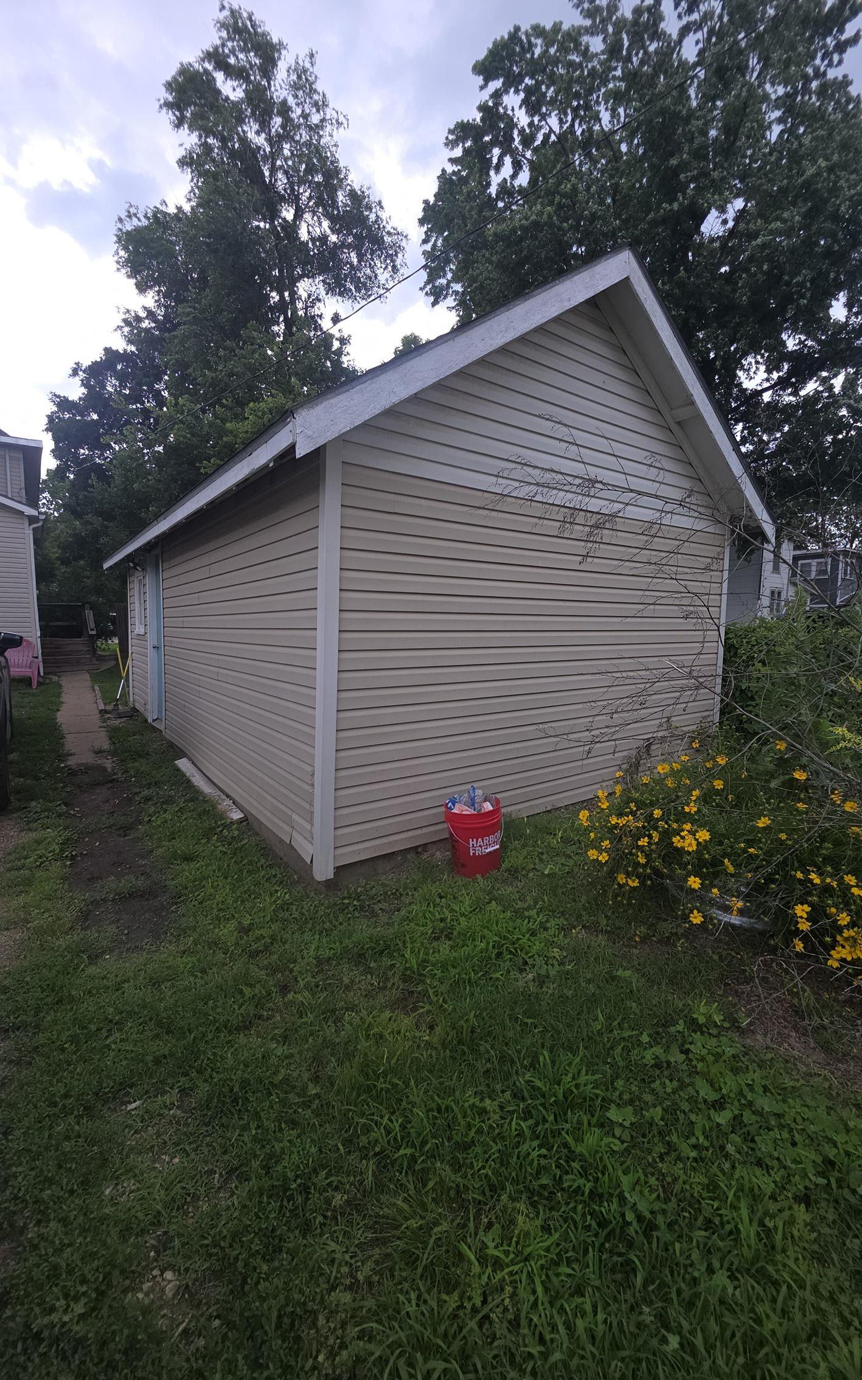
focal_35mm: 14
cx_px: 428
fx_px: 526
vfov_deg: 105.3
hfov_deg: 78.6
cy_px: 688
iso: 20
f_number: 1.9
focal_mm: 2.2
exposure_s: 1/191
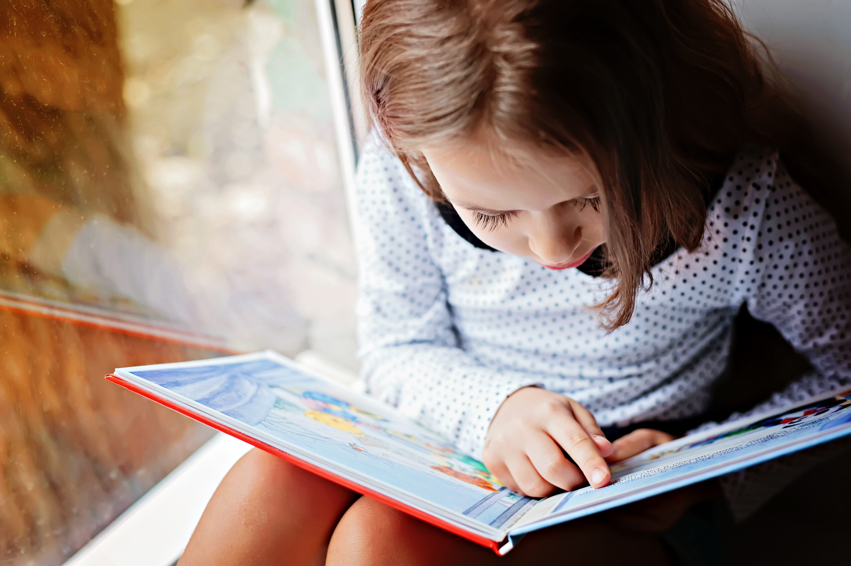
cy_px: 283
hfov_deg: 39.6
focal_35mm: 50
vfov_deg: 27.0
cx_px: 426
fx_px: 1181
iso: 1000
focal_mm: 50
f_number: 3.2
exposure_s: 1/160
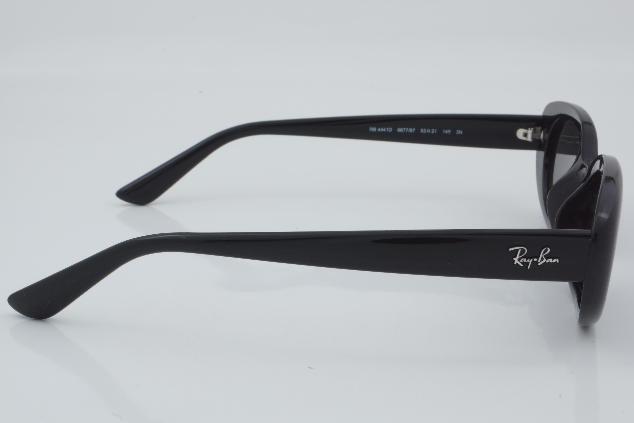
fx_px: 1321
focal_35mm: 75
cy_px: 212
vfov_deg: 18.2
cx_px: 317
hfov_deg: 27.0
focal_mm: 50
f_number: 29
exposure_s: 1/4
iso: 100
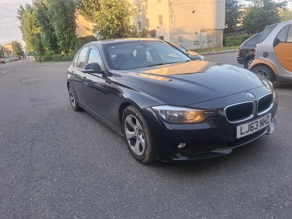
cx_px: 146
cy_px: 110
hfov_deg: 73.9
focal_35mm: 23
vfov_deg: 58.9
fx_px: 194
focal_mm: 5.54
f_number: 1.8
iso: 50
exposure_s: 1/169
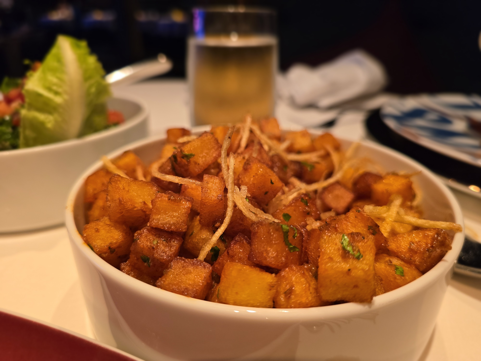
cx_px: 240
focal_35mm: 23
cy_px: 180
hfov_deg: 73.9
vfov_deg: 58.9
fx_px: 320
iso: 200
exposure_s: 1/60
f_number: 1.7
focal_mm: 6.3
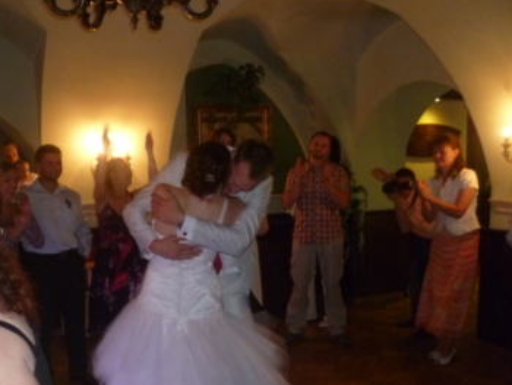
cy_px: 270
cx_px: 190
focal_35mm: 40
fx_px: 592
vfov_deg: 35.5
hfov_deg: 46.3
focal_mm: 5
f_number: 2.8
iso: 400
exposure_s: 1/30
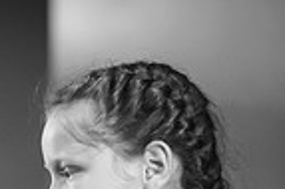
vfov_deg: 1.4
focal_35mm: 988
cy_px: 382
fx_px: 7813
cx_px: -106
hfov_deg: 2.1
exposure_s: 1/250
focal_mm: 200
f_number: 2.8
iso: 2000
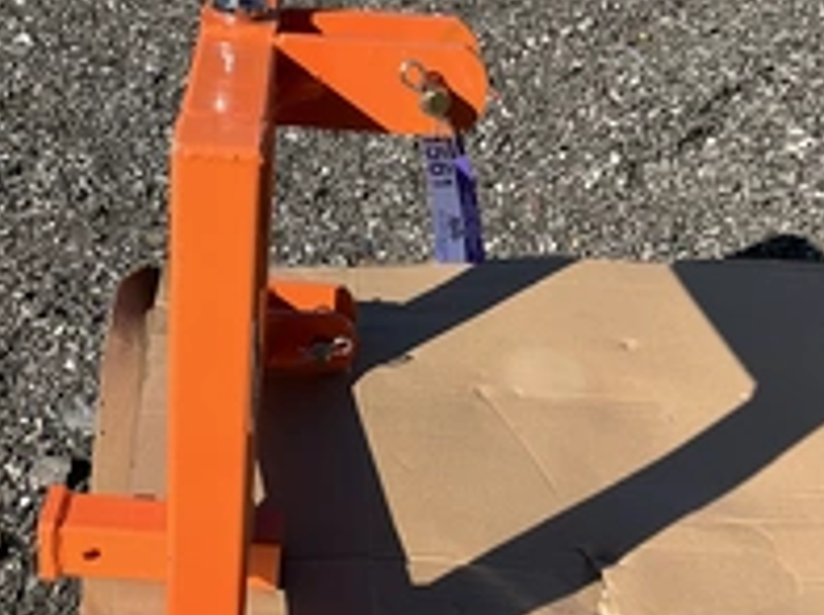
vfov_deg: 24.7
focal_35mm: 59
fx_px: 1402
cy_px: 393
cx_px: 284
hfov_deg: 32.5
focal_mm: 3
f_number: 1.8
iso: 25
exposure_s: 1/1490
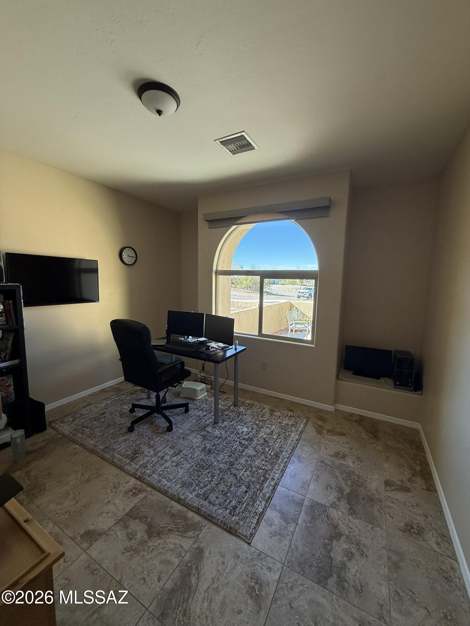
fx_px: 253
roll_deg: -1.8
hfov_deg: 85.7
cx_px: 235
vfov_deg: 102.1
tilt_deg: -7.7
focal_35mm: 14
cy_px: 313
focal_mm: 2.22
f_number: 2.2
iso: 100
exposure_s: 1/99
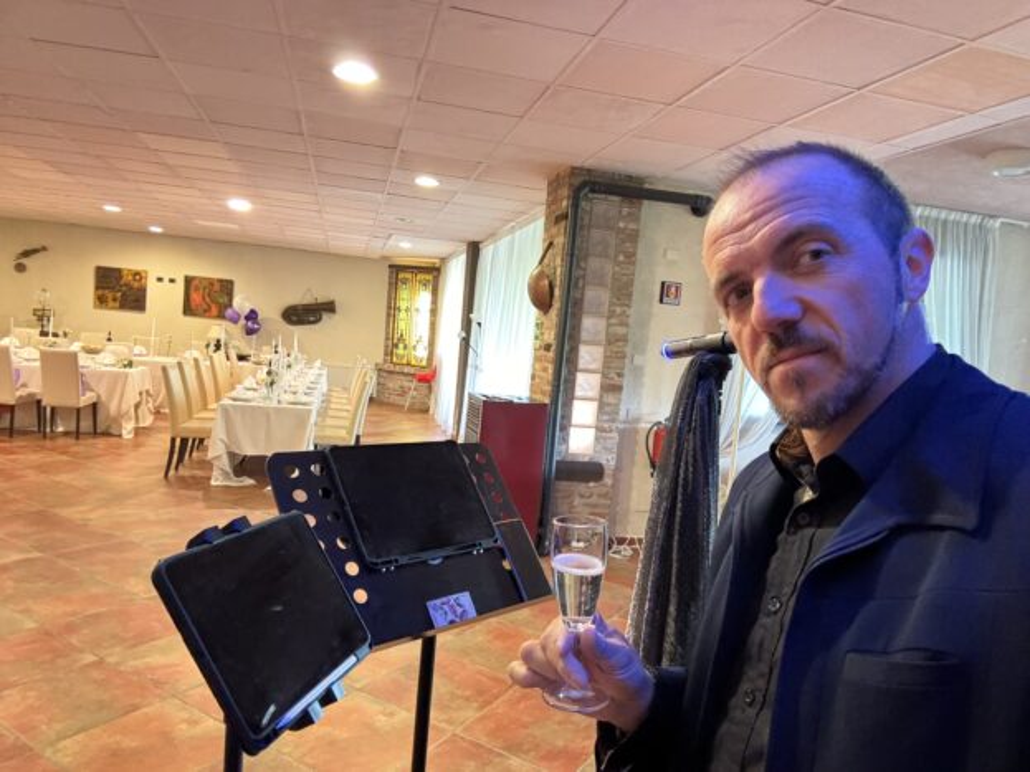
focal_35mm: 23
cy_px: 386
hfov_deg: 73.9
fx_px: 684
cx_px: 515
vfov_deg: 58.9
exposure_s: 1/25
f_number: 1.9
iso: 500
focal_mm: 2.69
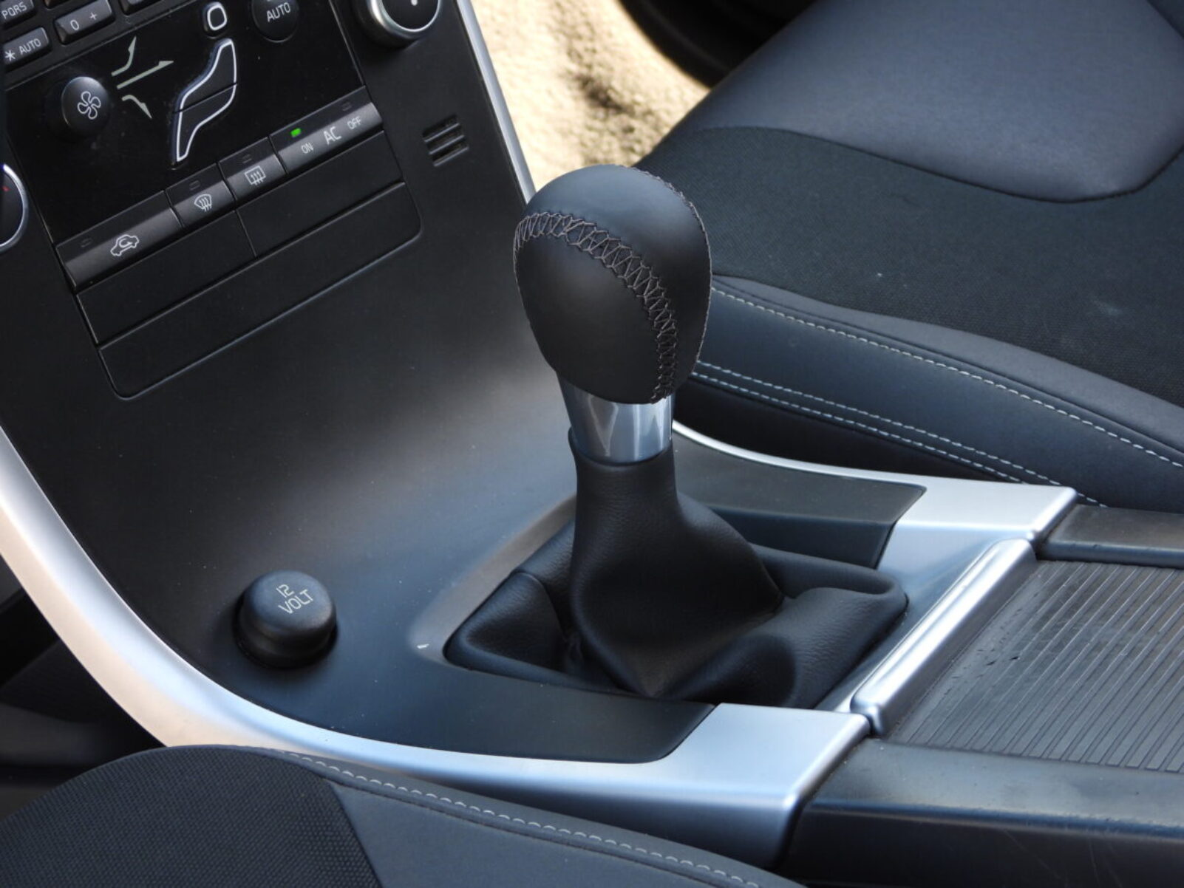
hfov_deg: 18.7
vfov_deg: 14.1
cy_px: 444
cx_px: 592
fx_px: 3592
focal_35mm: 105
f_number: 4
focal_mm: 18.9
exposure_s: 1/60
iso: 125
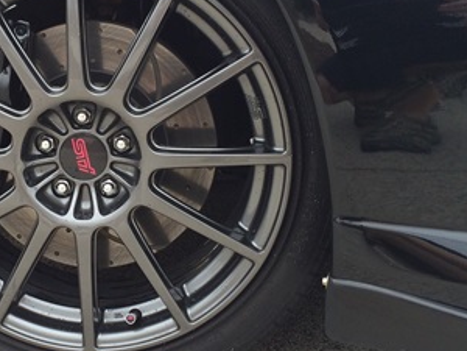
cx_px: 72
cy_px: 129
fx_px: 863
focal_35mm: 64
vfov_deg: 22.9
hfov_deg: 29.3
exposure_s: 1/363
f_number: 2.2
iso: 32
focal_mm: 4.12
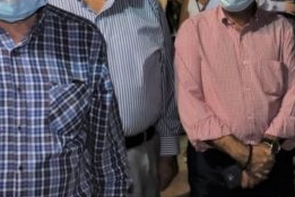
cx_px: 445
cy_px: 15
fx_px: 770
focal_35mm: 94
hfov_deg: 19.0
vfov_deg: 14.4
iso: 3200
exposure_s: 1/200
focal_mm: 16
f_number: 5
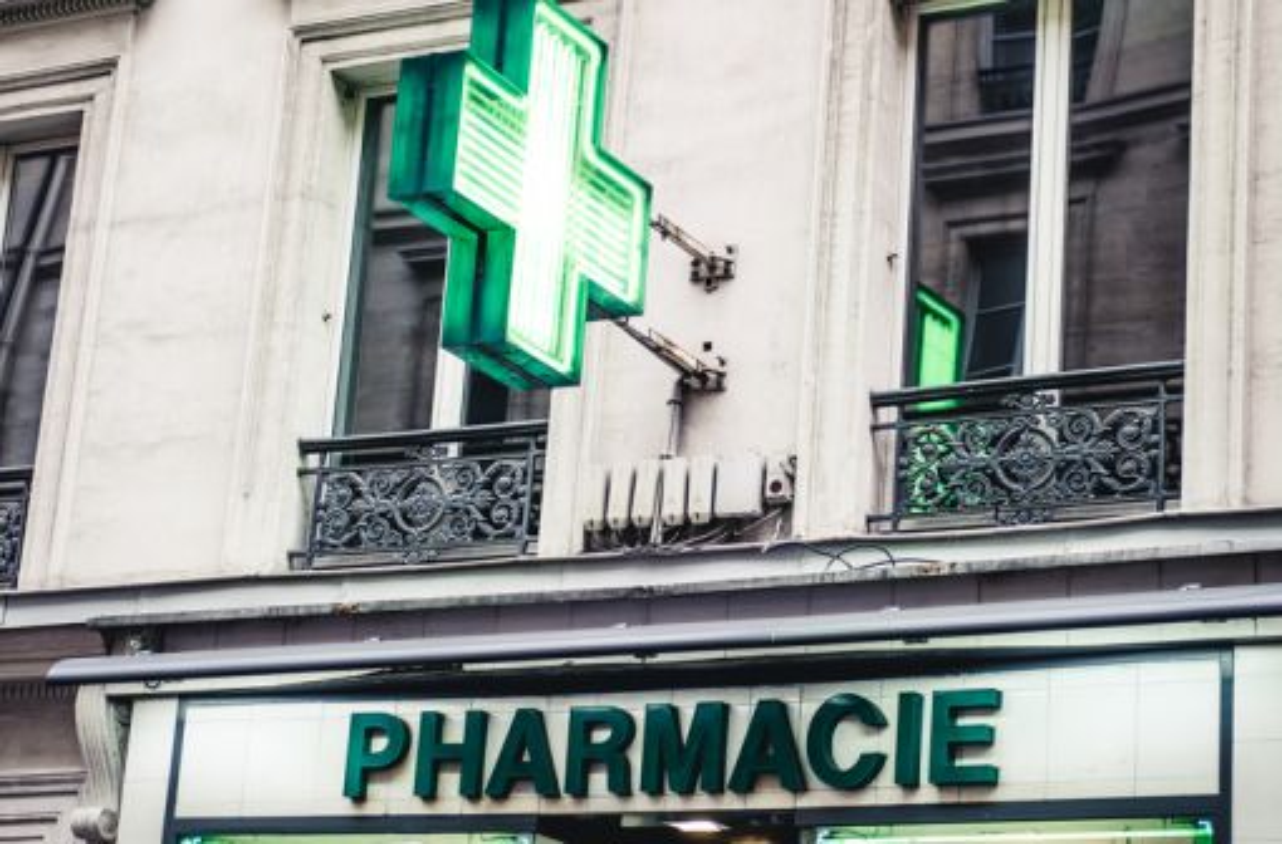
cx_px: 641
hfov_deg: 23.5
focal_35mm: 87
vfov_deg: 15.6
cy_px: 422
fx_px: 3087
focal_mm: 58
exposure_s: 1/125
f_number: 2.8
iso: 100
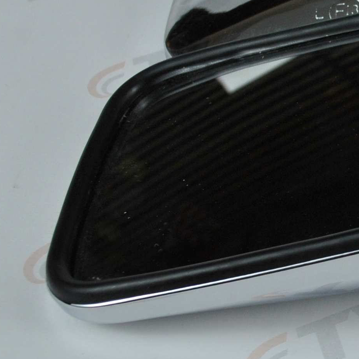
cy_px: 137
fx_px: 1596
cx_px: 650
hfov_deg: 11.8
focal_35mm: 136
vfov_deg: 12.8
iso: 200
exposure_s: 1/40
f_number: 6.3
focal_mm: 26
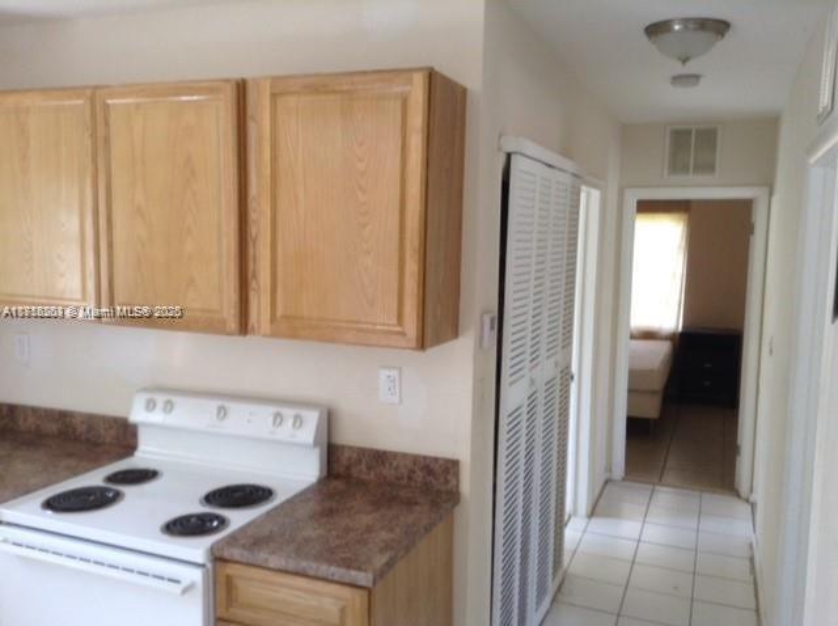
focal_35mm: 33
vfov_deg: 42.8
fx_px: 798
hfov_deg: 55.4
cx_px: 419
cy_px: 313
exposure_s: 1/24
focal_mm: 3.3
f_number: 2.4
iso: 50
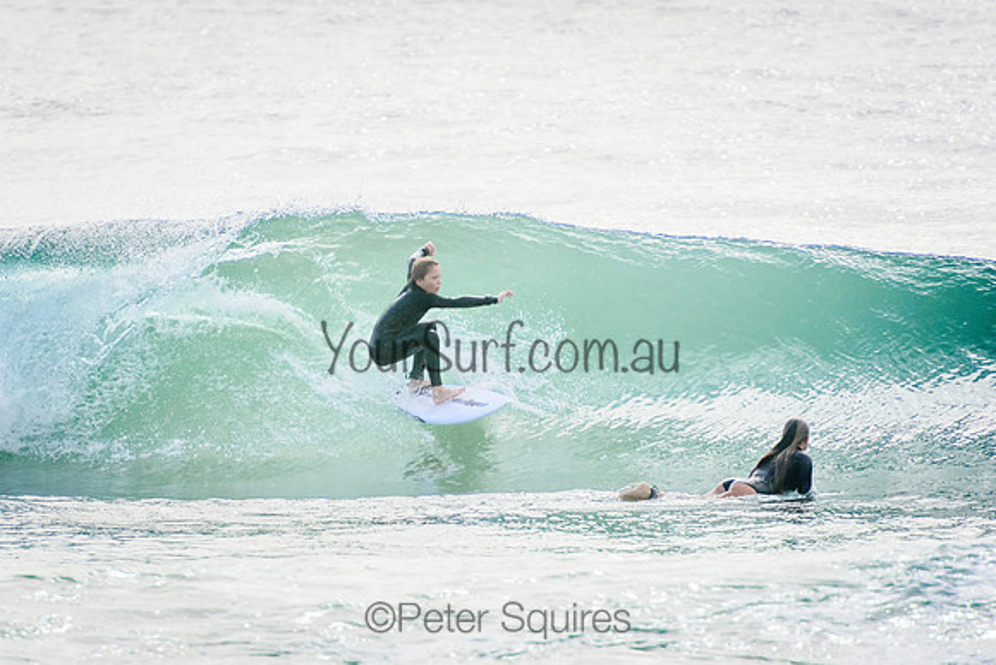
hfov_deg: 3.4
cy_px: 332
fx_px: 16603
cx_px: 498
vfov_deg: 2.3
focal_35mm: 600
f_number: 5.6
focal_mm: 400
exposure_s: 1/2000
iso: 400
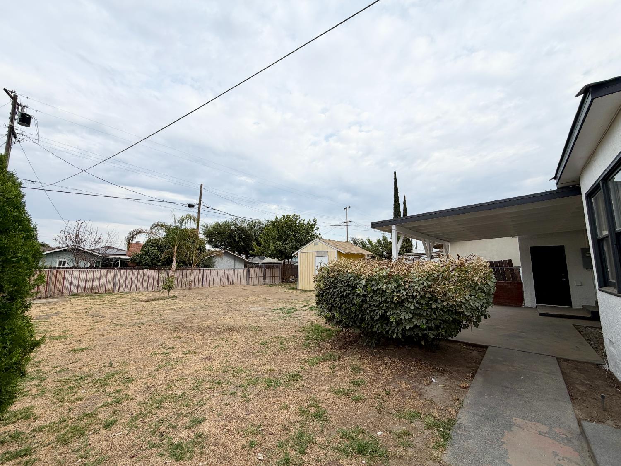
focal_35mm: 14
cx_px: 310
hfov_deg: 102.1
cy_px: 233
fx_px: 251
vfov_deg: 85.7
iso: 25
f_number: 2.2
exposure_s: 1/770
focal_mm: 2.22
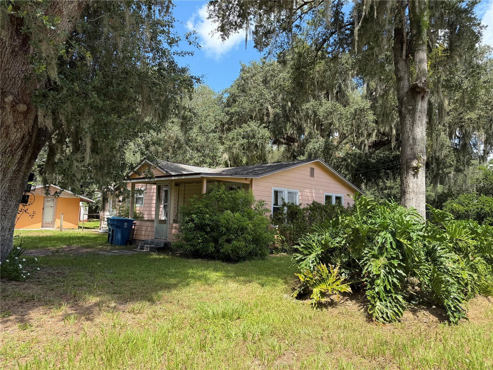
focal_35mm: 24
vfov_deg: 56.8
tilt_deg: +3.9
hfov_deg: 71.6
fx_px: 342
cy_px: 185
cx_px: 246
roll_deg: -1.6
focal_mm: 6.76
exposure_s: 1/1618
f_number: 1.78
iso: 80
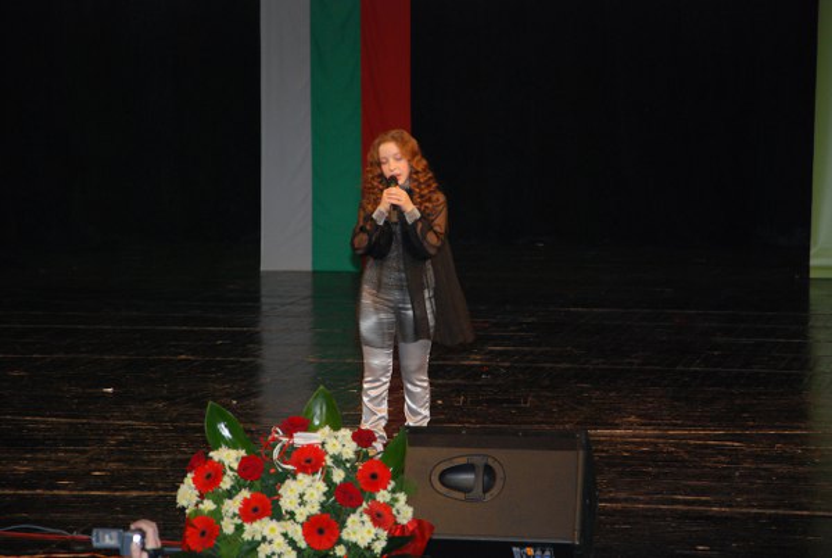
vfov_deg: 8.7
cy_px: 279
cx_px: 416
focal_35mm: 158
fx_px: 3645
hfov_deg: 13.0
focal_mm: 105
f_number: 7.1
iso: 800
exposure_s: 1/60
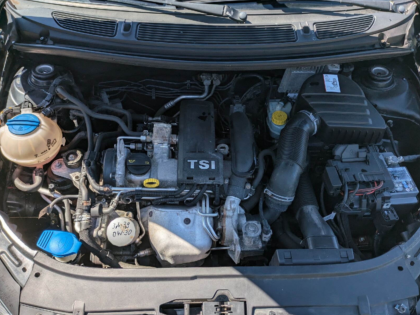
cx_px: 208
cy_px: 155
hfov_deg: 60.0
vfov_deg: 46.8
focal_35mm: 30
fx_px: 364
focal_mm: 5.43
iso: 42
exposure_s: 1/1546
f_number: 1.89
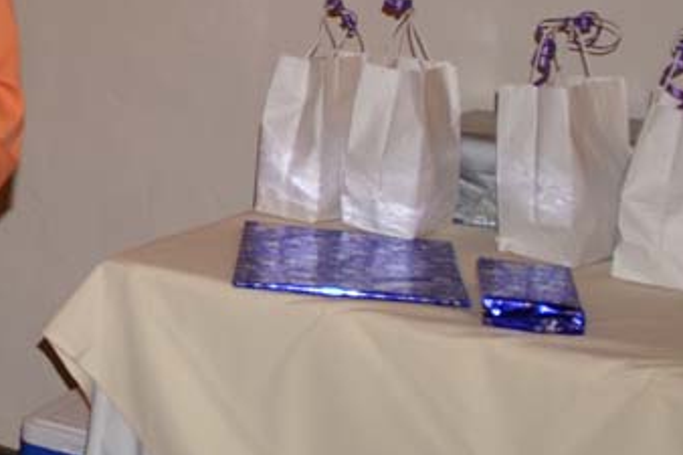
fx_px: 1896
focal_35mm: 100
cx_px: -297
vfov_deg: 13.2
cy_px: -128
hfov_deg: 18.4
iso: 200
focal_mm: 22
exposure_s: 1/60
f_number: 3.5
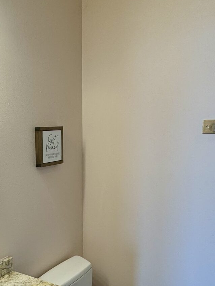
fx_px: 348
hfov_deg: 33.8
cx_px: 59
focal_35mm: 42
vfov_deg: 44.3
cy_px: 183
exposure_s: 1/120
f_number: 2.2
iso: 80
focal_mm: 2.22
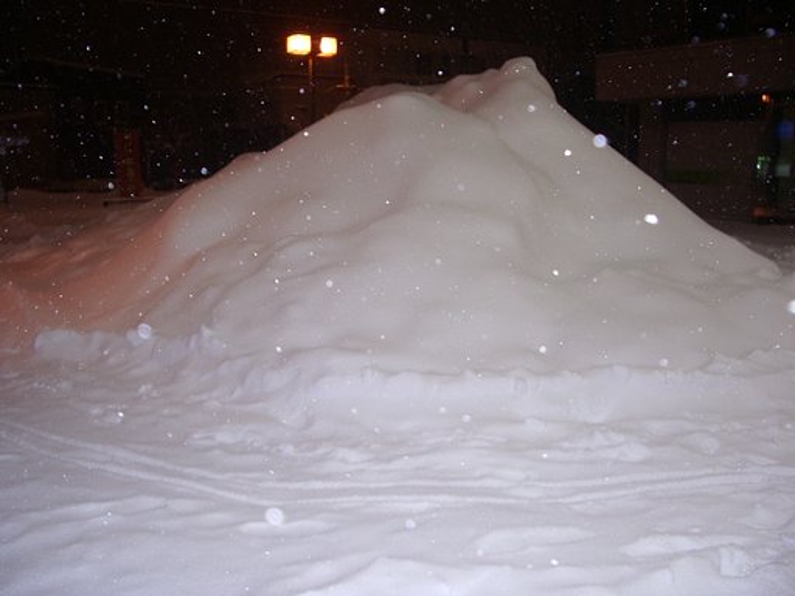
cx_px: 398
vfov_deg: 40.7
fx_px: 804
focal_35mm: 35
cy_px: 298
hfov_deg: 52.6
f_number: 2.6
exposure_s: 1/40
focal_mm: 5.8
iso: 100
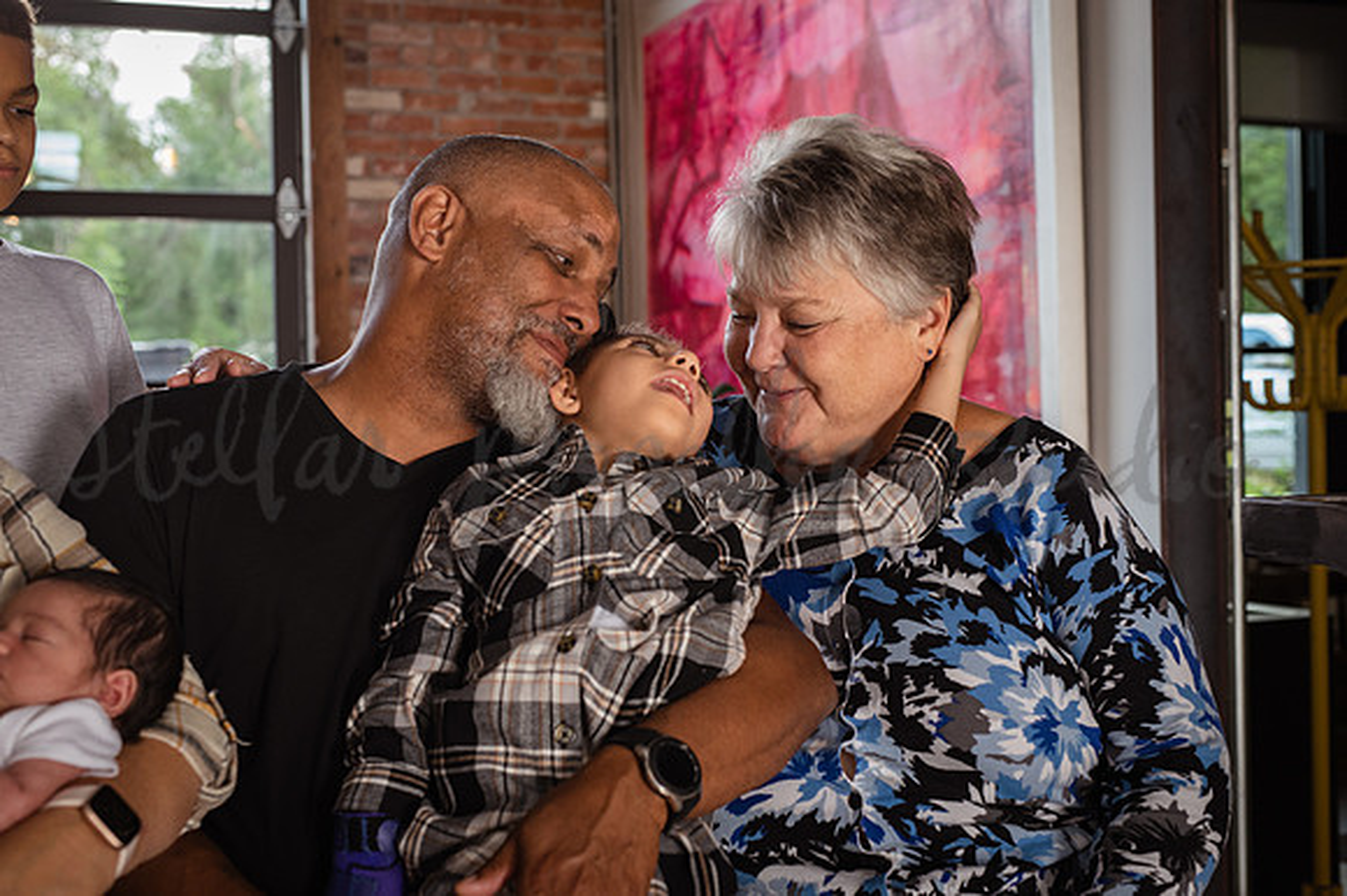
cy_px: 448
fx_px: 1870
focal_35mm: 50
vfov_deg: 27.0
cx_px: 674
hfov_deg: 39.6
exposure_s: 1/125
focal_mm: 50
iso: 1600
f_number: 5
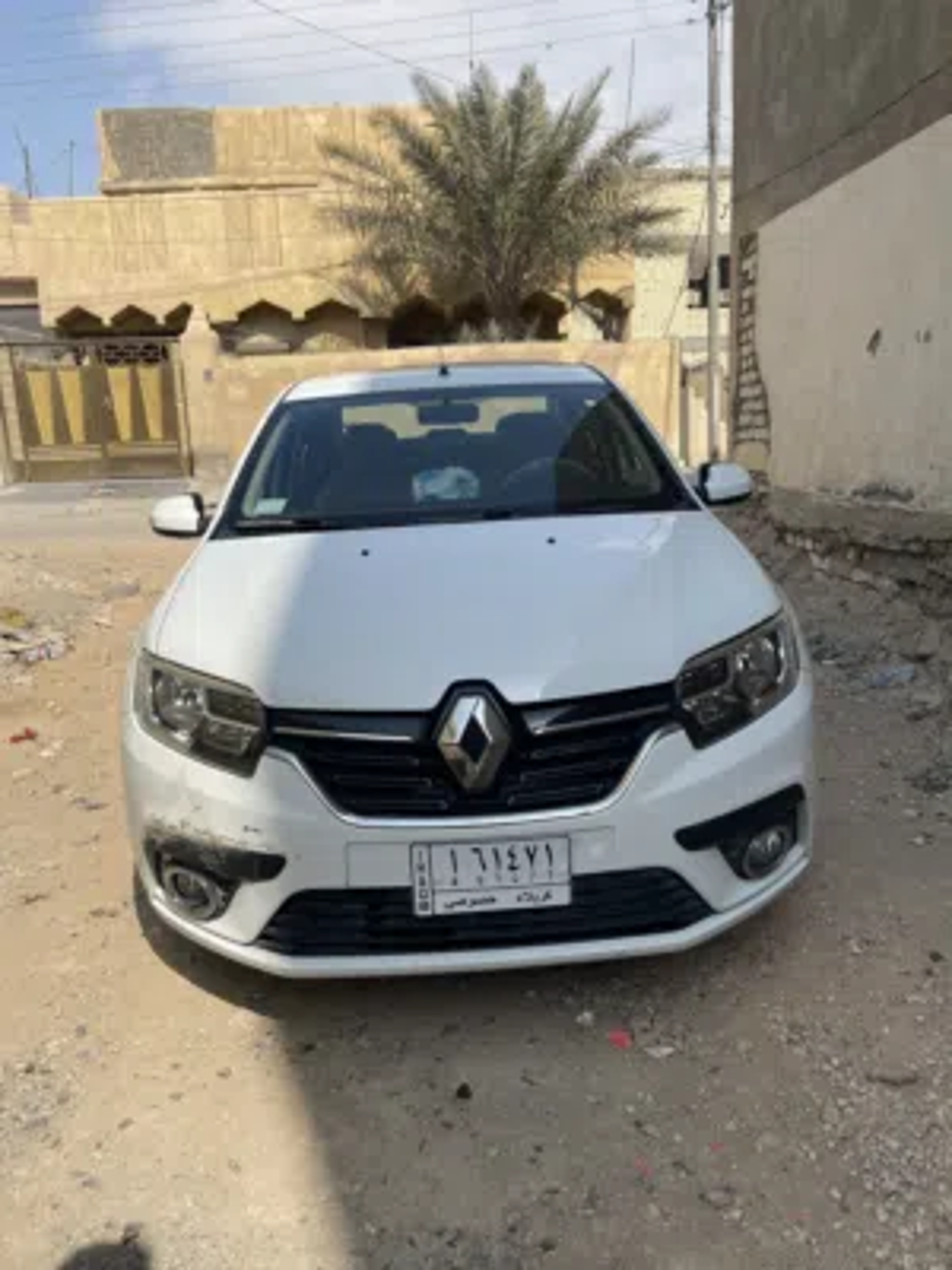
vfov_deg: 69.4
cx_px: 476
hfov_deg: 54.9
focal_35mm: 25
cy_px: 635
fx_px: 917
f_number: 1.6
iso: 32
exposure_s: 1/3663
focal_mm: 5.1
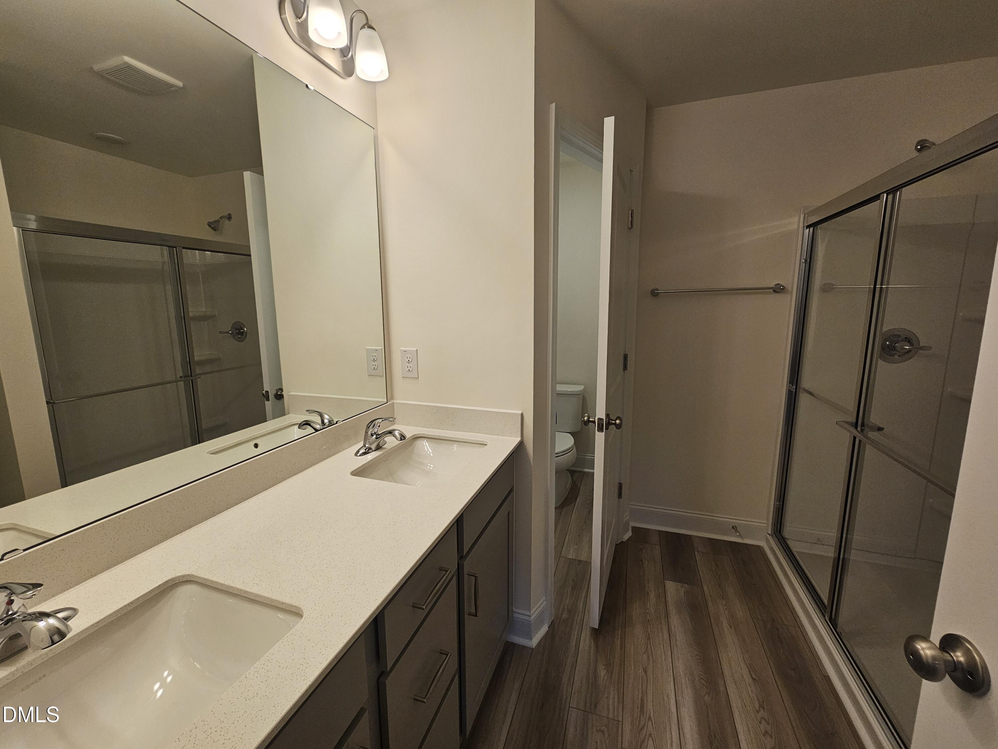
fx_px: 375
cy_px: 374
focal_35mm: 13
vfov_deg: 89.9
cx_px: 499
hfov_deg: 106.2
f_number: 2.2
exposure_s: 1/120
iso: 100
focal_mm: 2.2
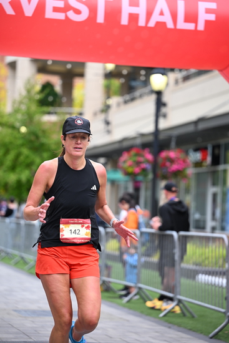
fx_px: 1097
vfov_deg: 17.8
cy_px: 172
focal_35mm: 115
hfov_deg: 11.9
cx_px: 114
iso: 640
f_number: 2.8
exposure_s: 1/1600
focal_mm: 115
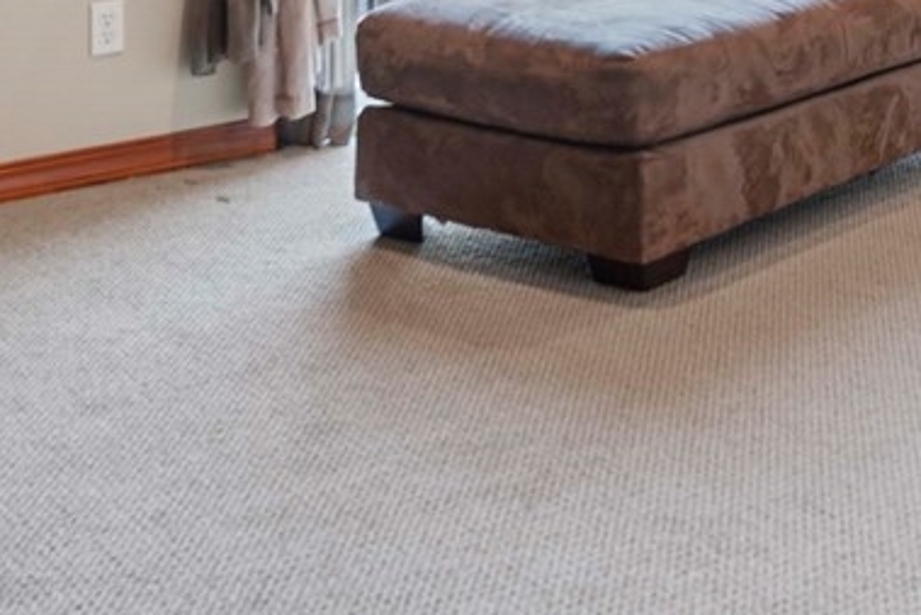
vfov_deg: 16.4
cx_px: 985
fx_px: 1945
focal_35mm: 76
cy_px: -308
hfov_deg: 25.0
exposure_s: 1/4
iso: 200
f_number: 7.1
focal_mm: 17
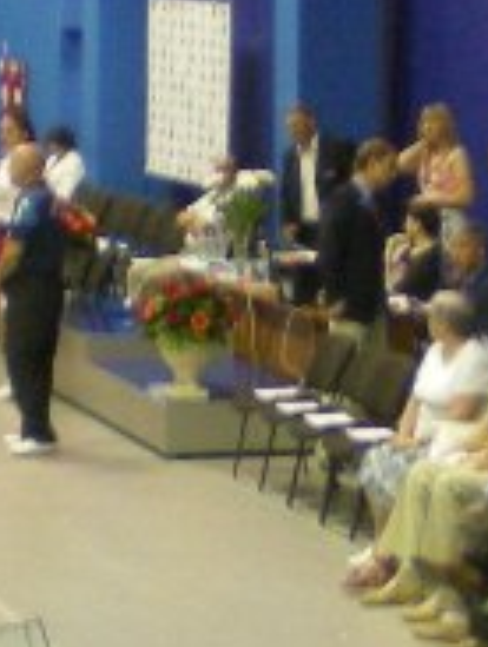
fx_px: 3971
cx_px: 203
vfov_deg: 9.3
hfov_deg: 7.0
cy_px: 435
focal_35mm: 212
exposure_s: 1/21.5
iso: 200
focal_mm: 6.3
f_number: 3.1
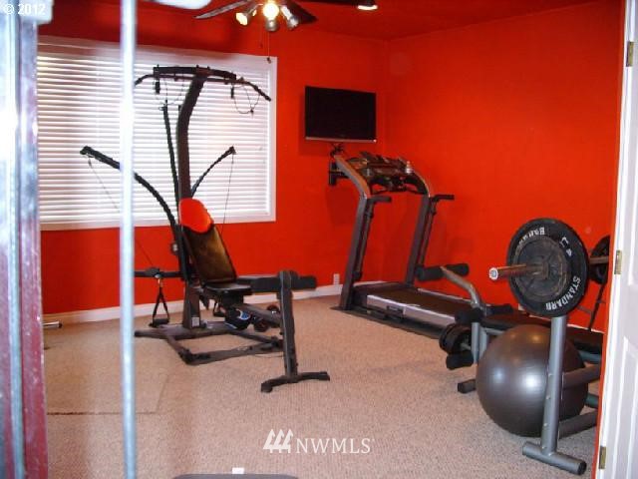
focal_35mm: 38
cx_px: 319
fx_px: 700
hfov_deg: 49.0
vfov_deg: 37.7
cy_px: 240
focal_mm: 7.8
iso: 400
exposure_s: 1/30
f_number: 2.8
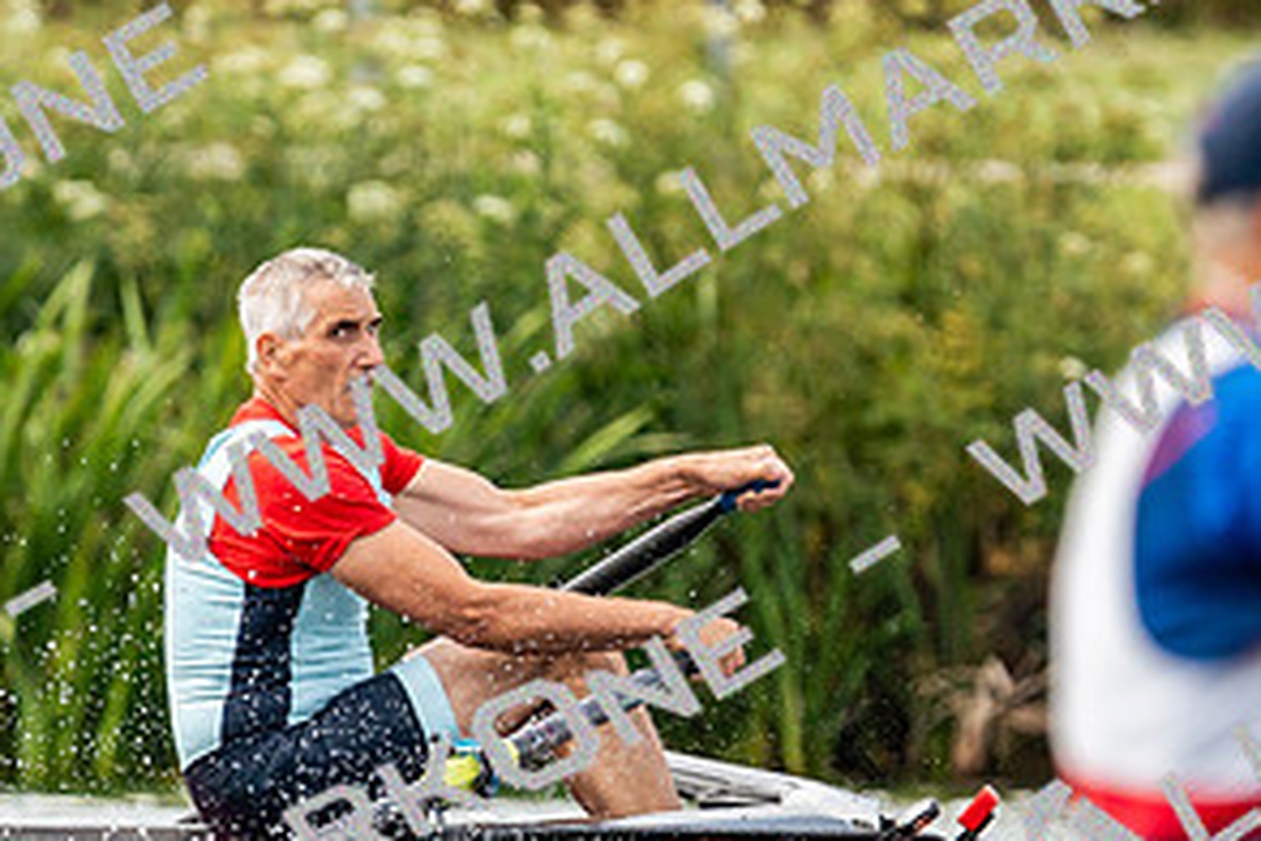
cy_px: 577
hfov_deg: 1.2
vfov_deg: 0.8
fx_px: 62134
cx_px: 656
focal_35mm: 1774
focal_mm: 600
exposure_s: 1/2000
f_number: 6.3
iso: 640
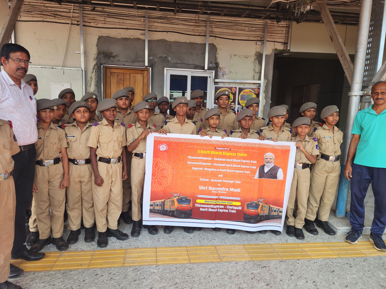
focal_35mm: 23
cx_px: 193
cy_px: 144
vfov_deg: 58.9
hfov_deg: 73.9
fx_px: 256
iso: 12
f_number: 1.8
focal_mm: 6.4
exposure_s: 1/202
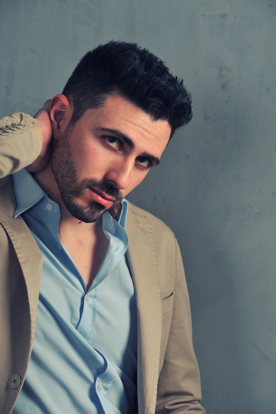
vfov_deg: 10.3
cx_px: 138
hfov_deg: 6.9
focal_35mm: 200
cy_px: 207
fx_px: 2302
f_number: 11
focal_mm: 200
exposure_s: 1/160
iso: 100
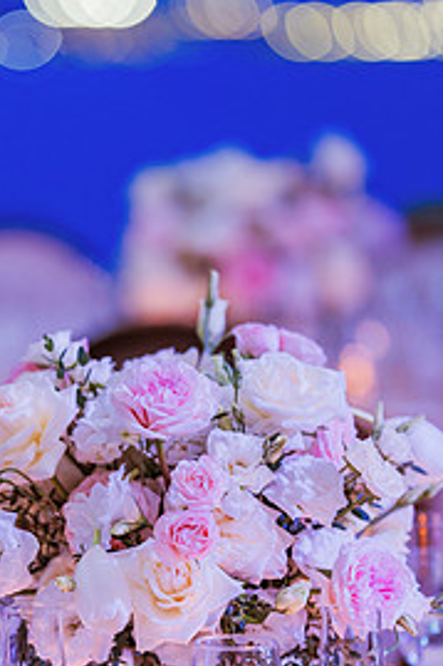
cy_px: 478
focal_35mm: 226
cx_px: 103
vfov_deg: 9.1
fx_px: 4177
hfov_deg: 6.1
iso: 640
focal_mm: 135
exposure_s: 1/40
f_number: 1.8
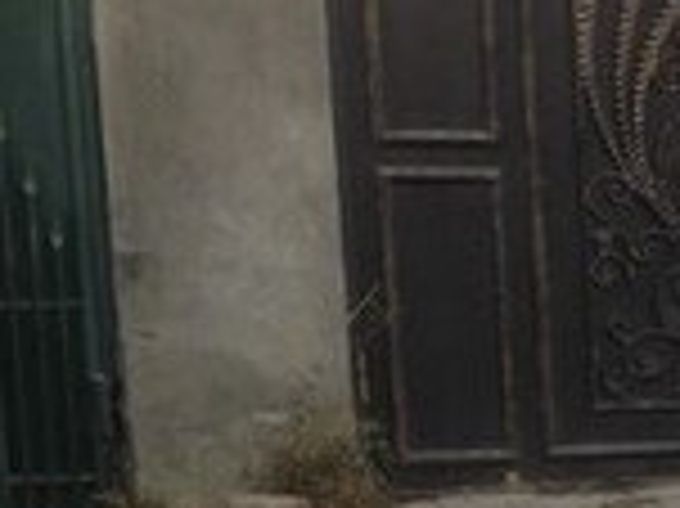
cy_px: 645
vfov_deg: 10.1
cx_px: 1482
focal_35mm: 144
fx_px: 2827
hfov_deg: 11.8
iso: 50
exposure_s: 1/423
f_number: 2.4
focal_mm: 4.12
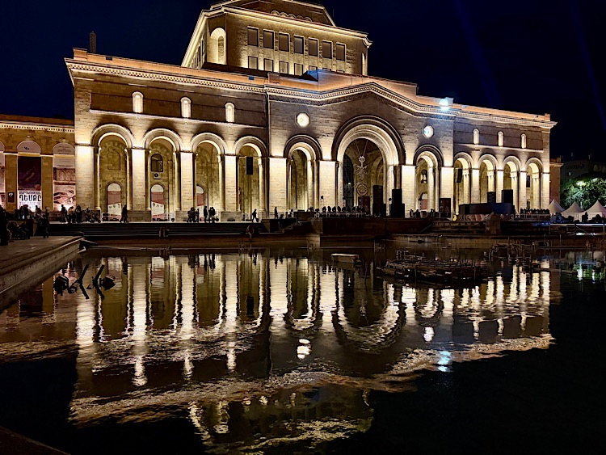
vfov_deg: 56.8
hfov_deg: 71.6
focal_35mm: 24
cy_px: 228
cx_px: 303
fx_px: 420
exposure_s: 1/25
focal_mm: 6.76
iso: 800
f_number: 1.78
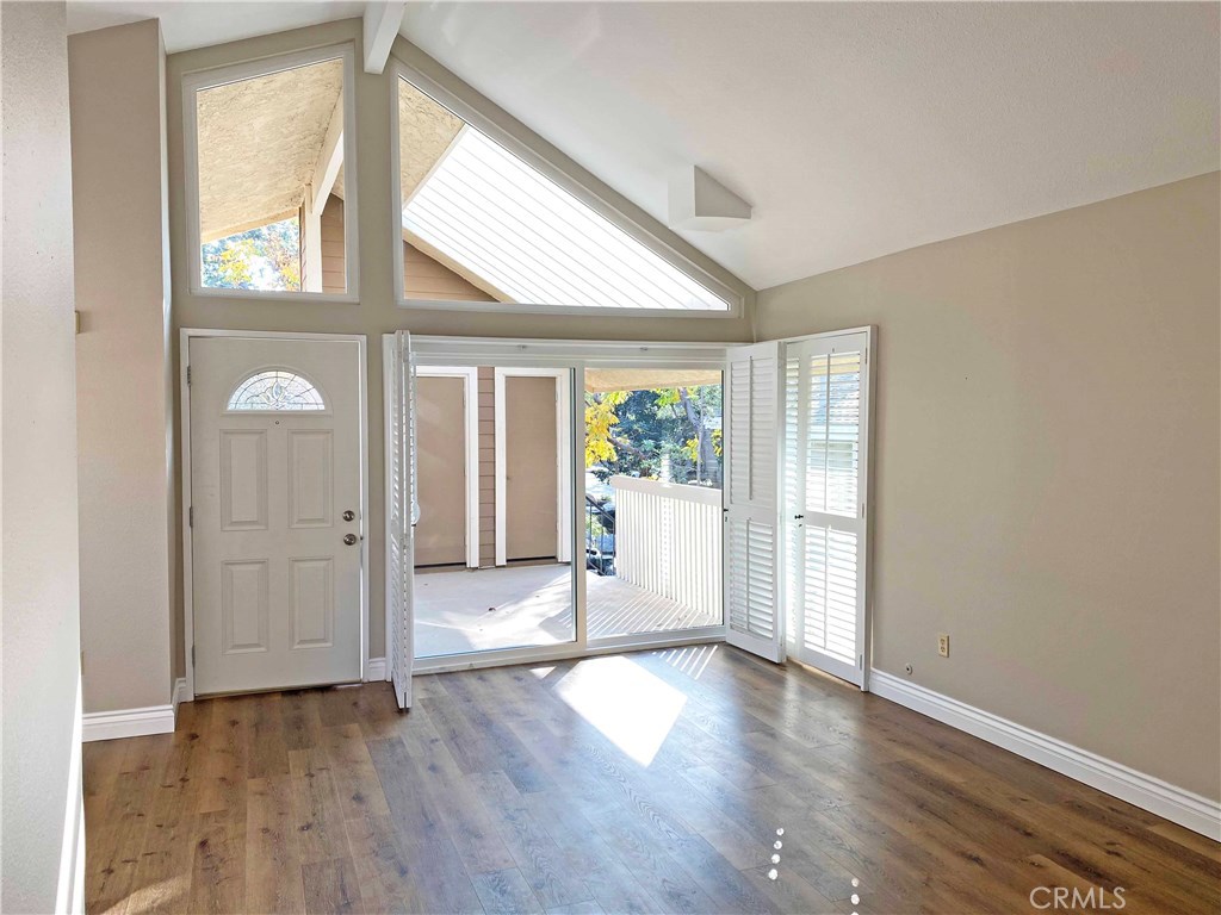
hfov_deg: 67.3
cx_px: 610
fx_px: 917
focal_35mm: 26
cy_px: 458
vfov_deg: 53.1
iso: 32
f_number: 1.8
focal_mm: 4.25
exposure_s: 1/120
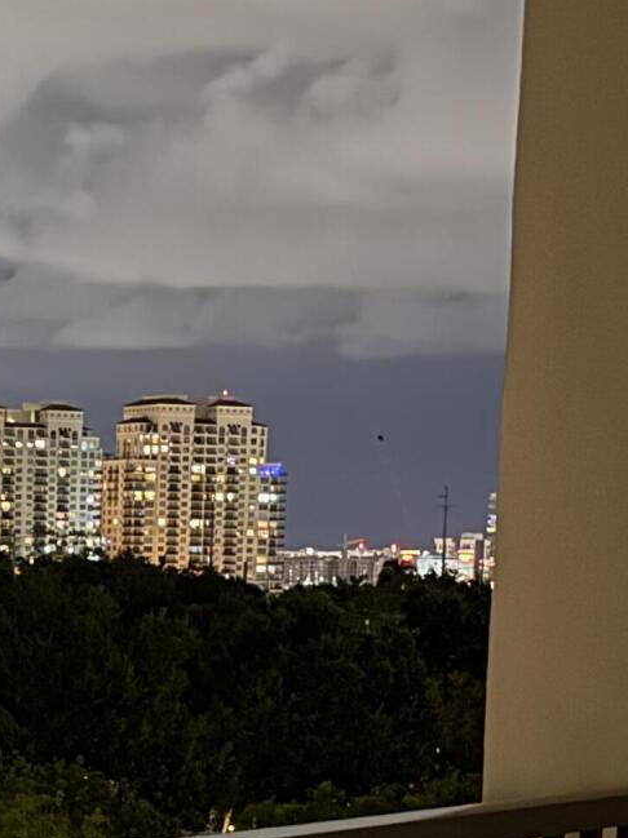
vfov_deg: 12.8
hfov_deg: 9.8
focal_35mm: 148
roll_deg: -0.3
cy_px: 1143
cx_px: -202
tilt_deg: -8.8
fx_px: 3584
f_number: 1.78
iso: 640
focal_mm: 6.76
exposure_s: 1/5
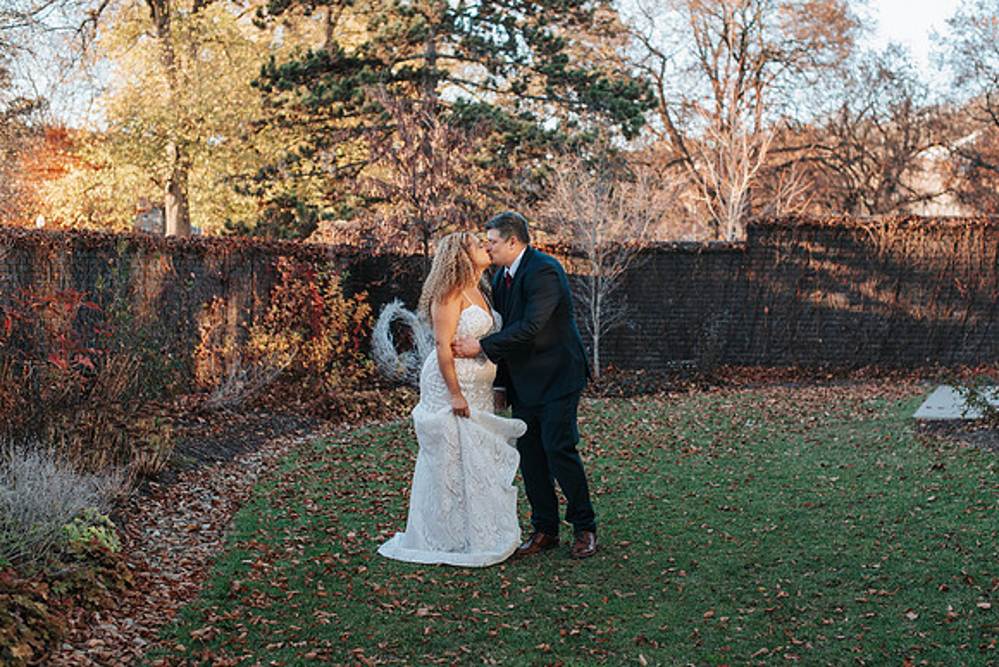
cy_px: 333
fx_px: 1472
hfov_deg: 37.5
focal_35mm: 53
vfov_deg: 25.5
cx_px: 525
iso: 800
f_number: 3.2
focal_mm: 50
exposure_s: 1/500
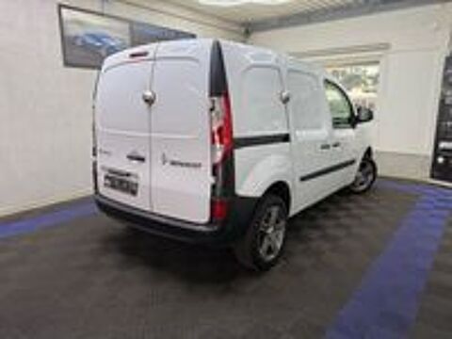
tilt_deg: -12.1
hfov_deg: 71.6
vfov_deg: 56.8
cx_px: 226
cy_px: 170
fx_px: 313
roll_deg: -0.1
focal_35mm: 24
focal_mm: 6.76
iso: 125
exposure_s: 1/121
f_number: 1.78
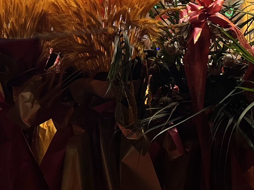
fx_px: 793
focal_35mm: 108
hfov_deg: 18.0
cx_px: 50
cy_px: -130
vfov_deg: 12.7
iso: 40
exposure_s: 1/170
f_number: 1.6
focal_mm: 5.1
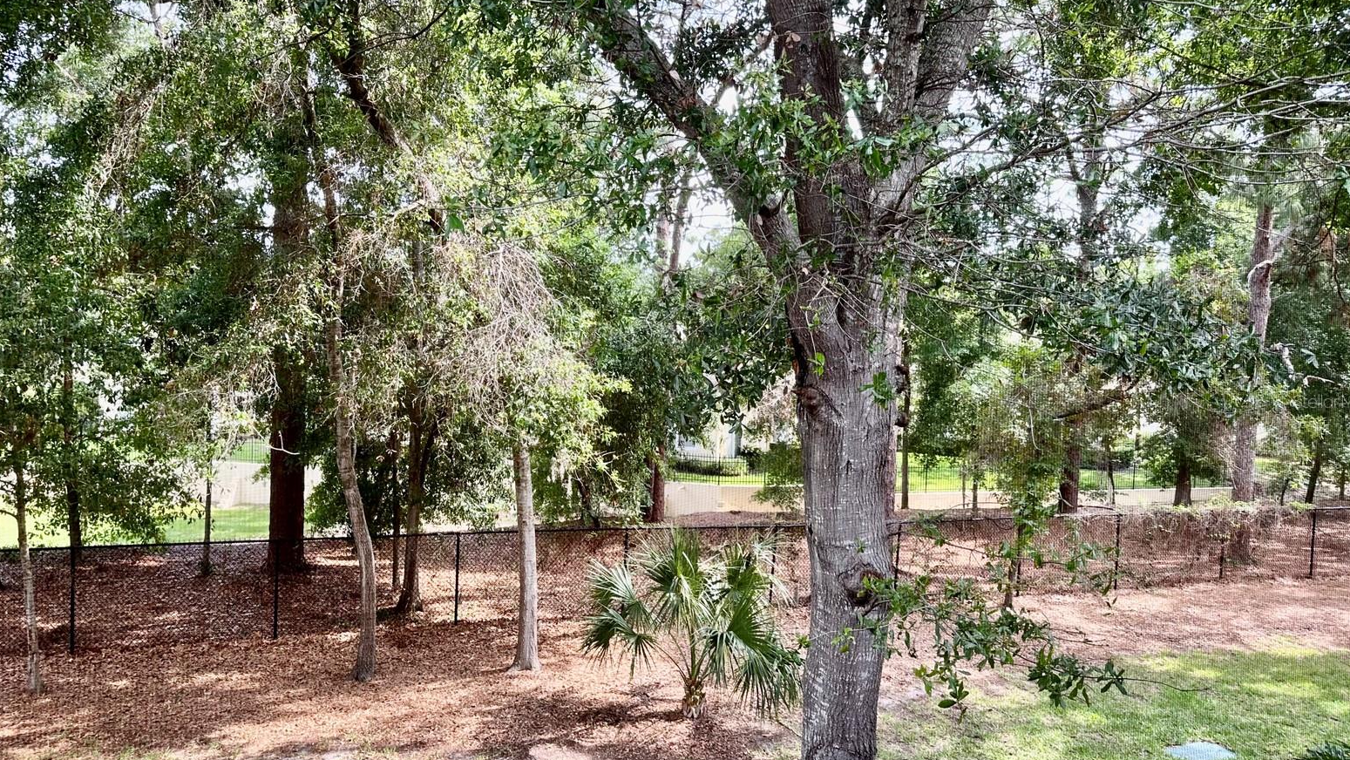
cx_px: 678
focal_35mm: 27
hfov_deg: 69.8
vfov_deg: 42.9
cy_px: 401
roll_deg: -1.4
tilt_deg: -1.6
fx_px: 967
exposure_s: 1/209
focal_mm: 6.86
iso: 64
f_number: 1.78
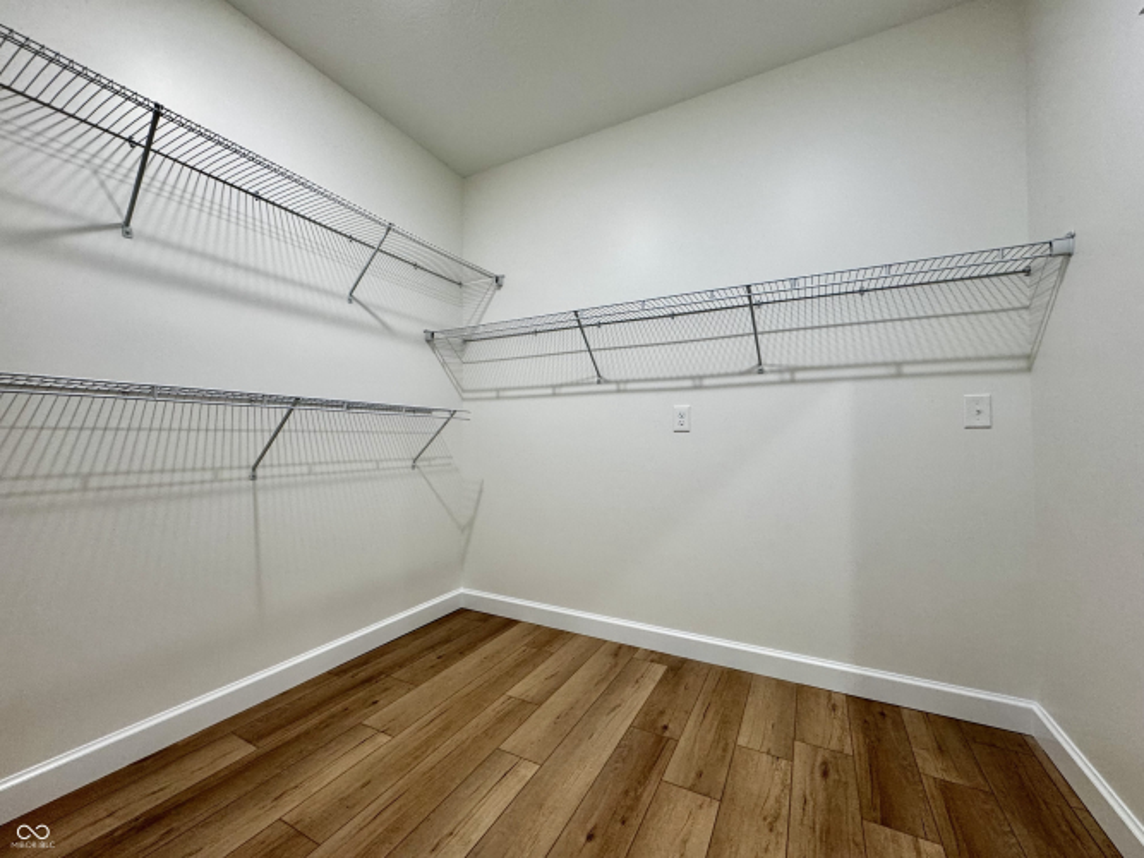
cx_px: 572
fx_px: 463
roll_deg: -0.1
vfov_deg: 85.7
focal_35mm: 14
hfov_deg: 102.1
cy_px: 429
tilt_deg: +0.1
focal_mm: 2.22
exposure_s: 1/120
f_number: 2.2
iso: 200
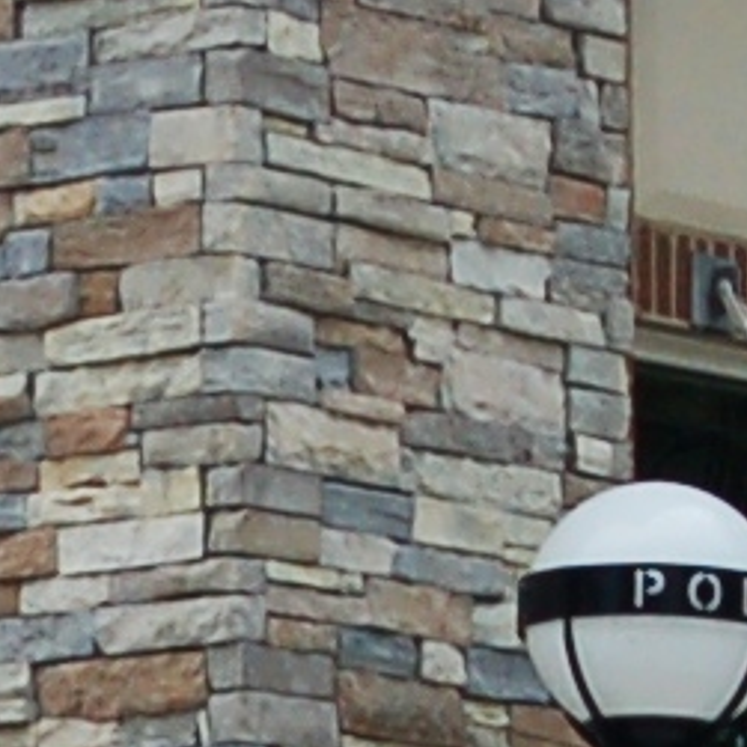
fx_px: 10449
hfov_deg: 4.1
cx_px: 128
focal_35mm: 428
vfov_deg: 4.1
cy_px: 807
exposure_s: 1/160
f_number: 6.3
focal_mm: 28
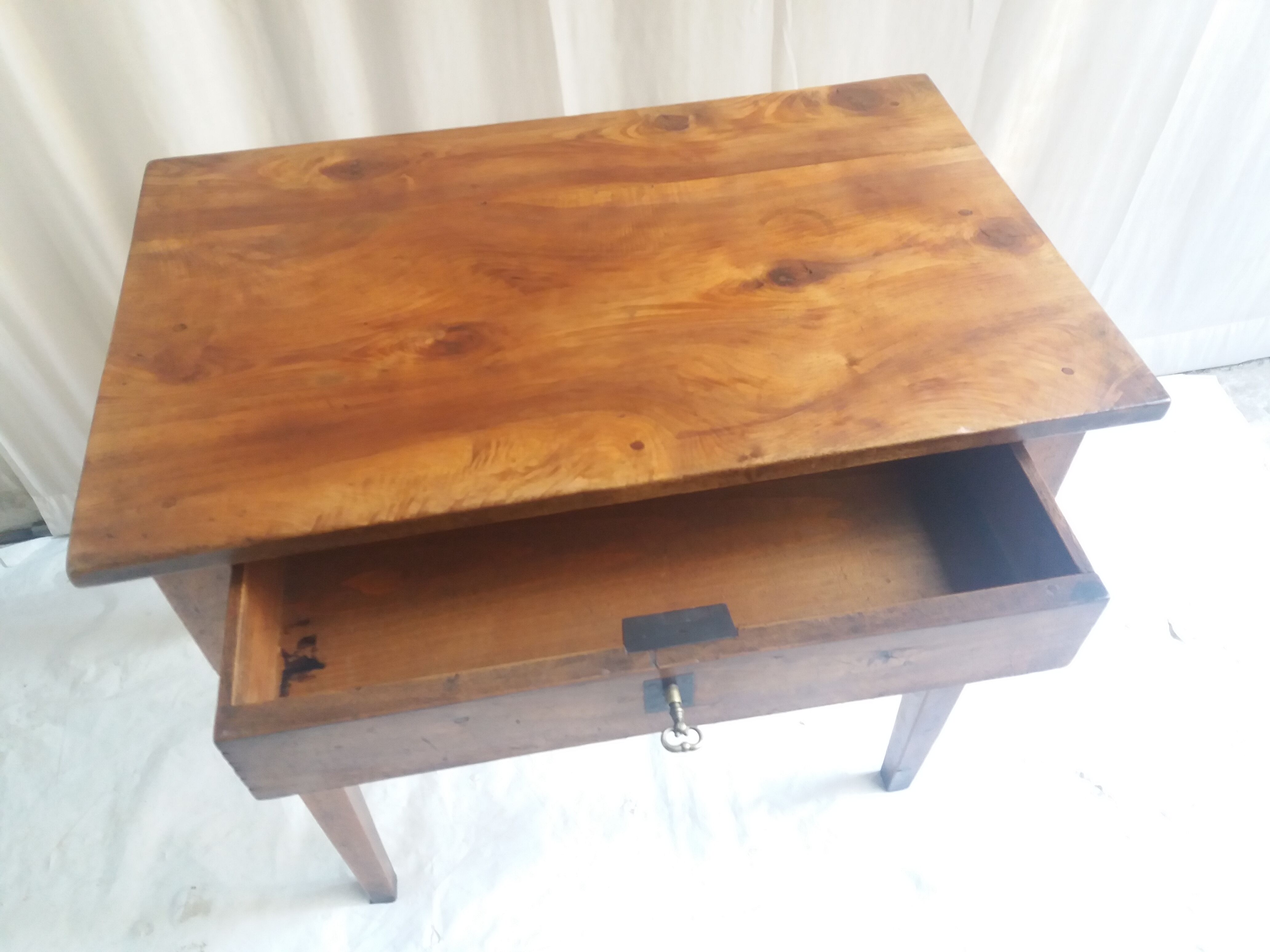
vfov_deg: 49.7
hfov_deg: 63.4
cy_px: 476
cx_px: 635
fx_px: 1027
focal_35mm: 28
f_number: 1.9
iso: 160
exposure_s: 1/25
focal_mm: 3.7
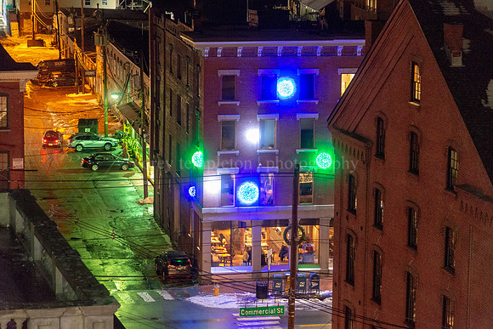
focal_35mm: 124
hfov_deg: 16.5
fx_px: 1699
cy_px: 164
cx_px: 246
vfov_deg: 11.1
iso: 6400
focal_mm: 120
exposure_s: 1/13
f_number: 4
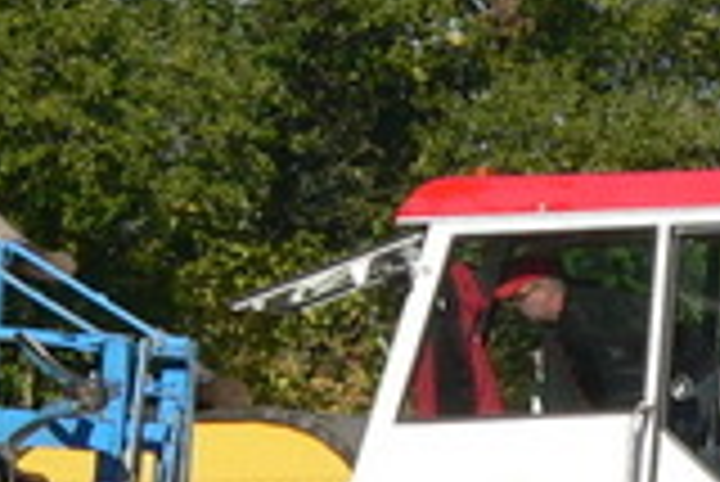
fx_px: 15314
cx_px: 576
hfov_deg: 2.7
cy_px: 401
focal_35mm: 765
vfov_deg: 1.8
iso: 80
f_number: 5.2
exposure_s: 1/500
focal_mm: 24.5
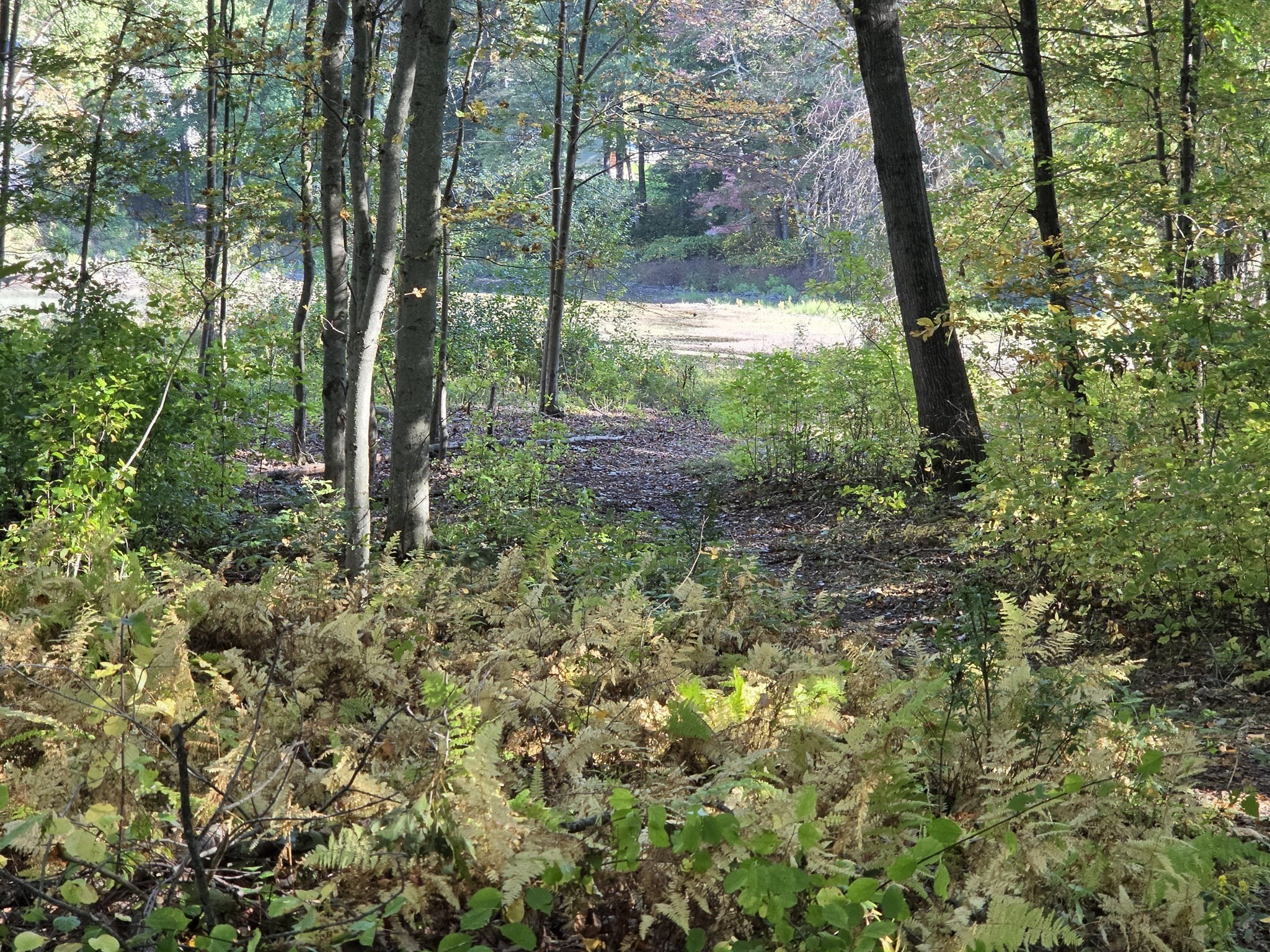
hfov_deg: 28.2
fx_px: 2531
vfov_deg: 21.3
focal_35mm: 69
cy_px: 476
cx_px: 635
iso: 64
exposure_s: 1/120
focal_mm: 7
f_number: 2.4
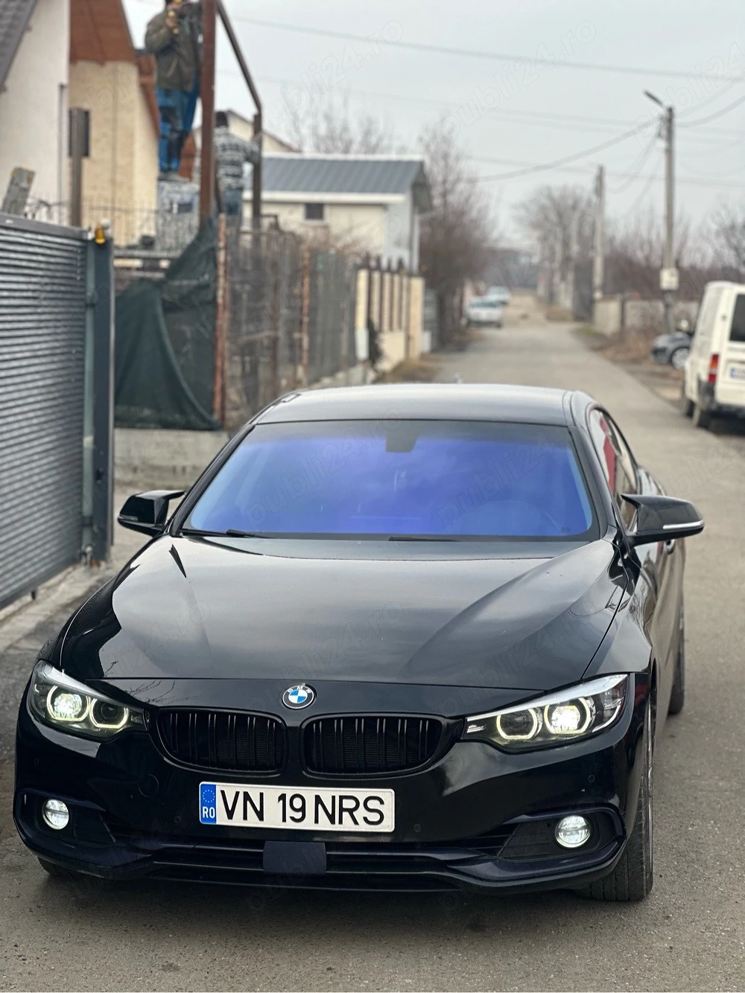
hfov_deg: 19.1
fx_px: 2210
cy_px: 496
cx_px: 372
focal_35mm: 77
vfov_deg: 25.3
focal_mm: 9
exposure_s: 1/121
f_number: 2.8
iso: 20
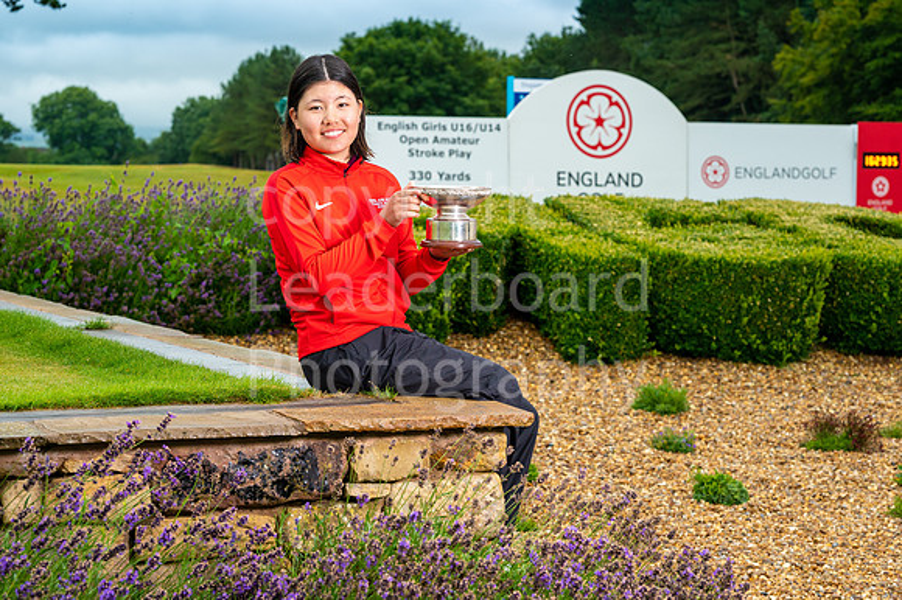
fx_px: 2128
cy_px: 300
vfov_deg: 16.1
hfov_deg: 23.9
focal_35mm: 85
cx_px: 451
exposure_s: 1/250
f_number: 7.1
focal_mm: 85
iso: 500
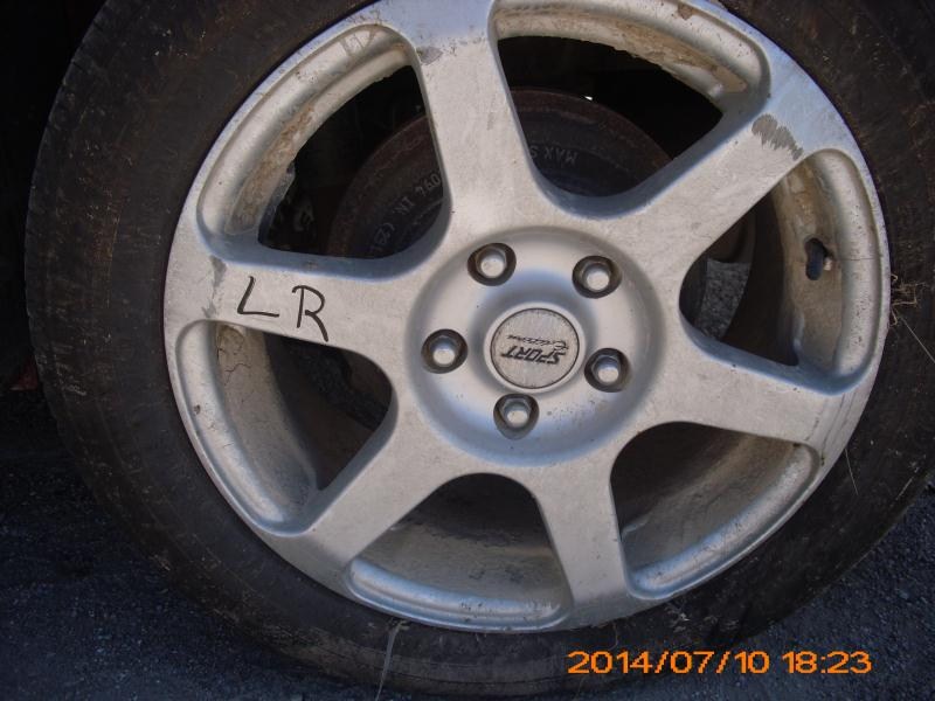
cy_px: 350
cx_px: 468
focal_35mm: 36
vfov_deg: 39.7
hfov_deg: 51.4
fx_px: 972
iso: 80
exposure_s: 1/640
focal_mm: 6.3
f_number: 3.1
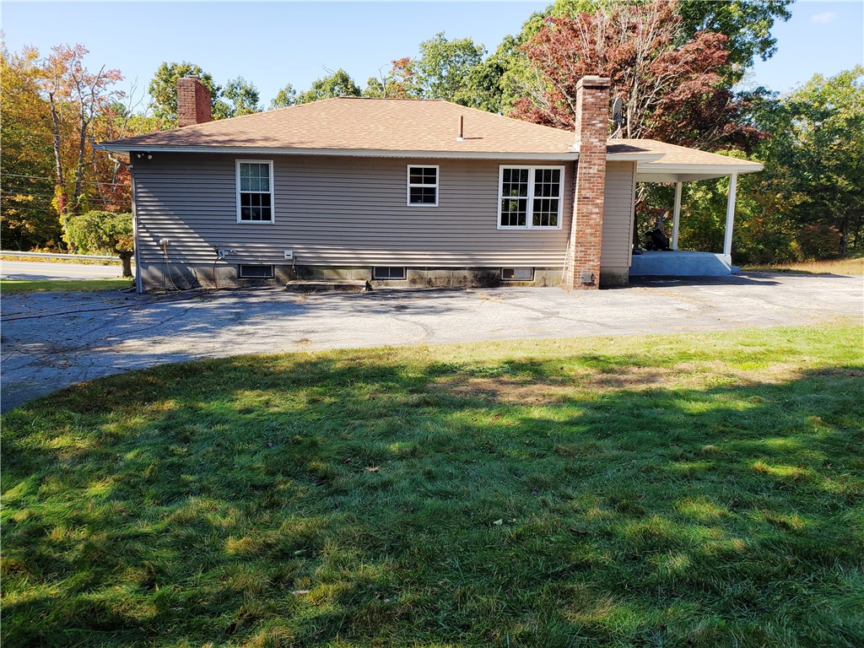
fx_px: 649
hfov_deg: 67.3
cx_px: 432
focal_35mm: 26
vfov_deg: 53.1
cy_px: 324
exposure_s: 1/644
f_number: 2.4
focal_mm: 4.3
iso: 50
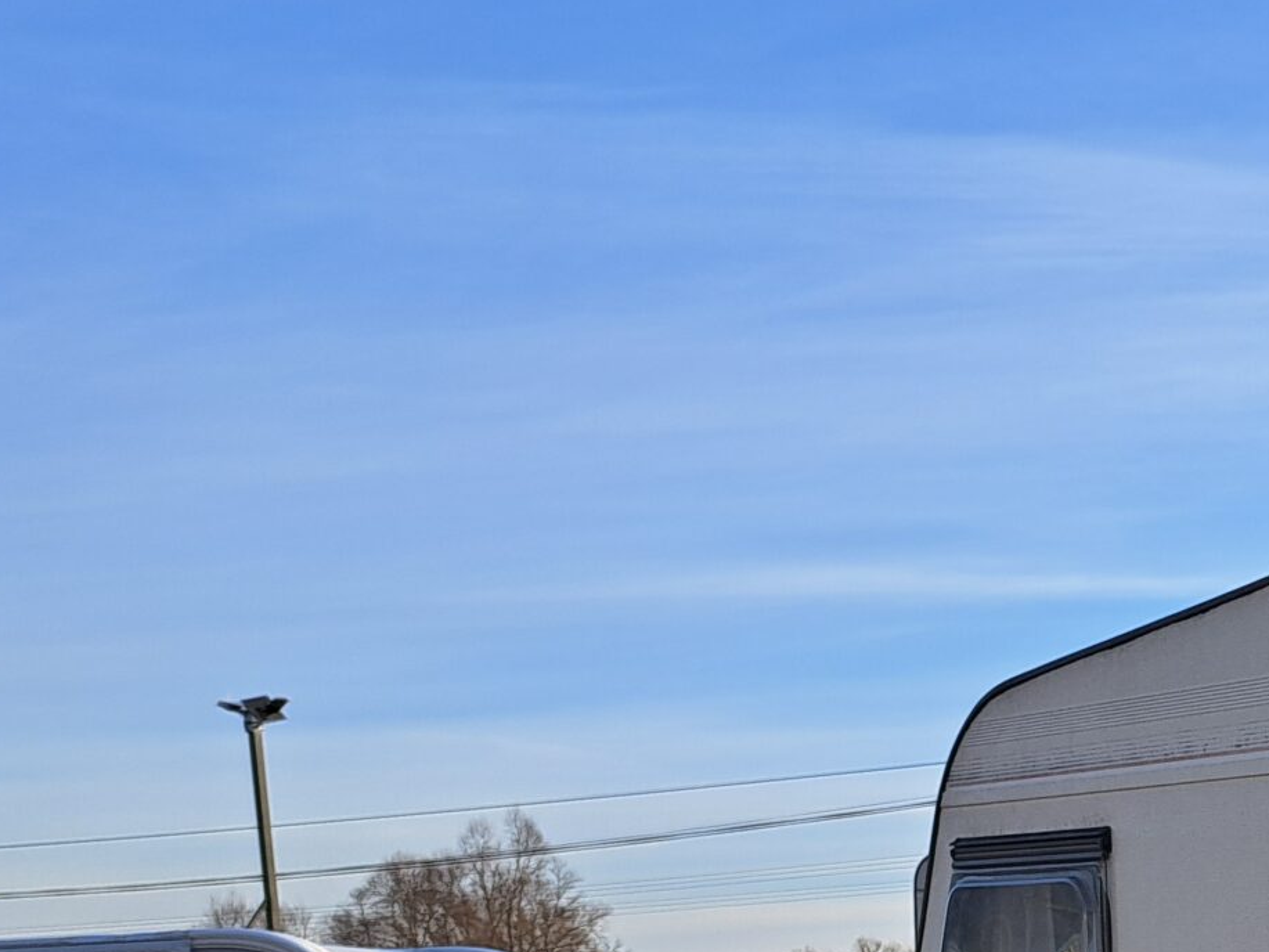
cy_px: 1302
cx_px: 1710
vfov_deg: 19.8
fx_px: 2456
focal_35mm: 67
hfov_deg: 24.7
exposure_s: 1/591
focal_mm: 5.23
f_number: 1.8
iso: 50
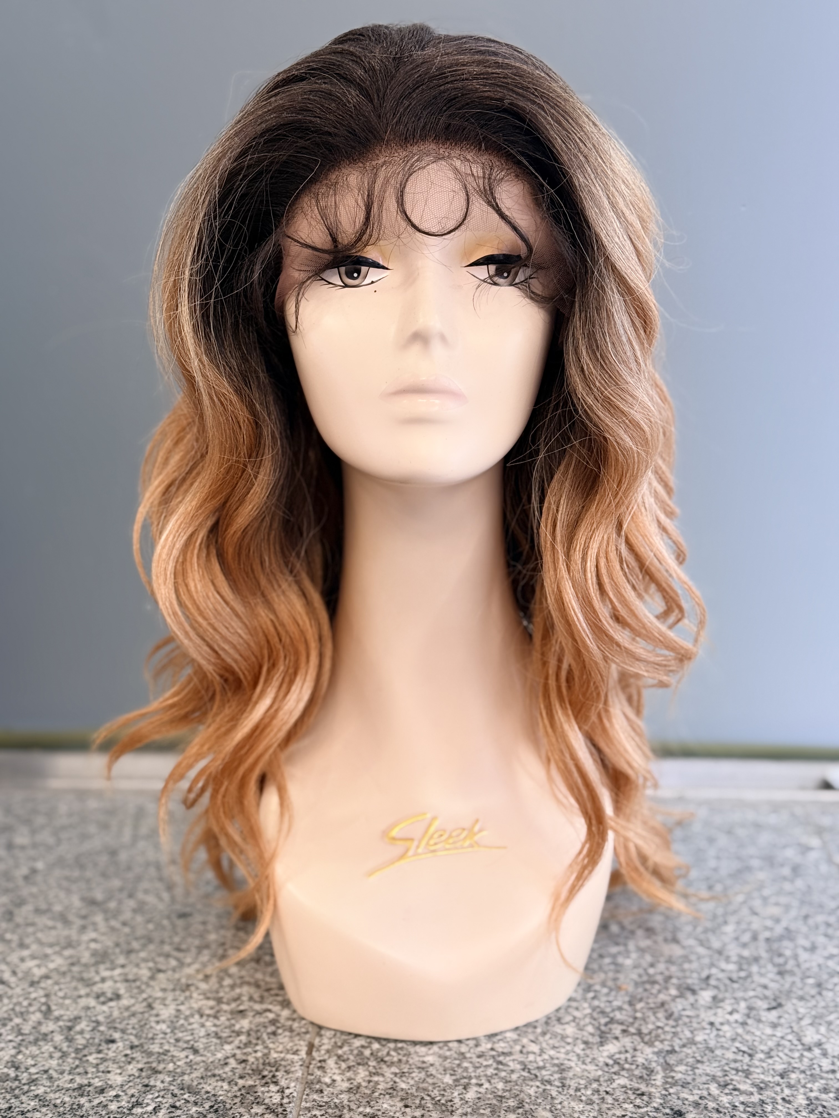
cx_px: 420
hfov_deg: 30.3
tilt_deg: -10.0
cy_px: 559
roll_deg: -0.2
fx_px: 1551
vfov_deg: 39.7
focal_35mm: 48
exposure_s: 1/50
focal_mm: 6.76
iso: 64
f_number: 1.78
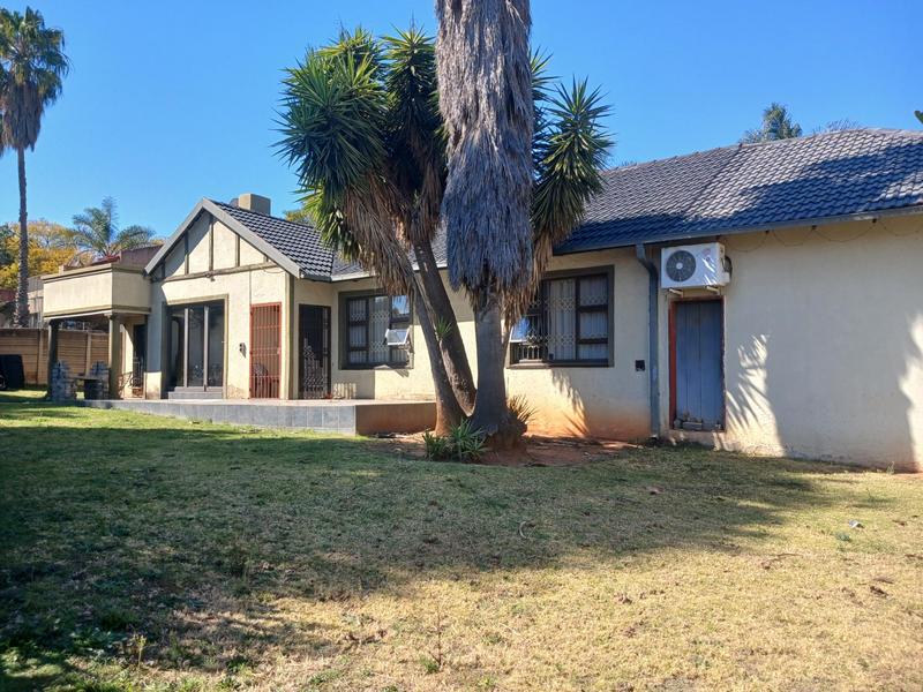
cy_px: 346
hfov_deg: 65.3
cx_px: 462
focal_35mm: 27
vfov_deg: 51.4
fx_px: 720
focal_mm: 4
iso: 20
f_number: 1.8
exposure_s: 1/269
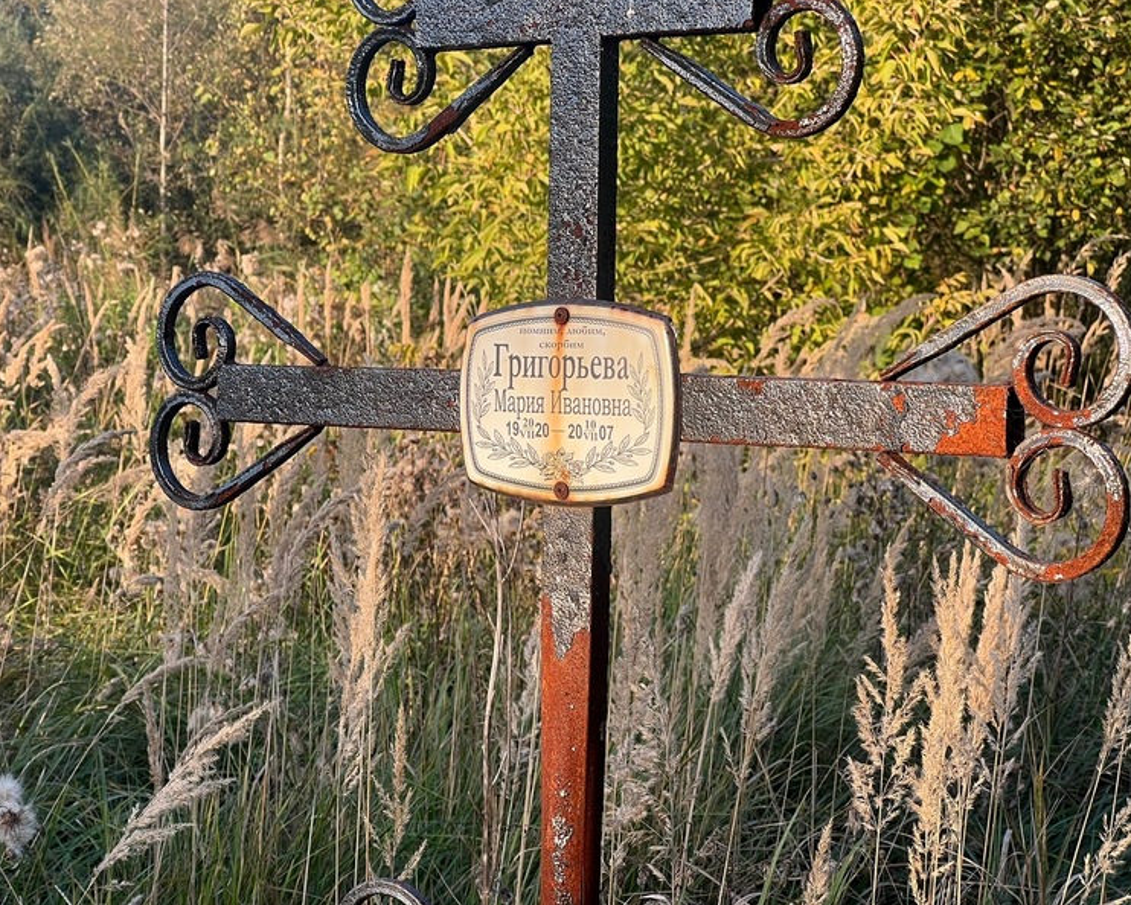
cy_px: 452
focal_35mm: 81
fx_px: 2712
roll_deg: -1.8
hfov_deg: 23.6
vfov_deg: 19.0
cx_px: 585
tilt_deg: -3.1
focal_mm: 9
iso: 32
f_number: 2.8
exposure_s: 1/114
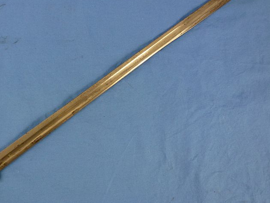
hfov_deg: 55.1
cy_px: 82
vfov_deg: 42.8
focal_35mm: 33
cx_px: 117
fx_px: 257
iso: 160
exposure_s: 1/60
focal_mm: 4.7
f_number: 3.4
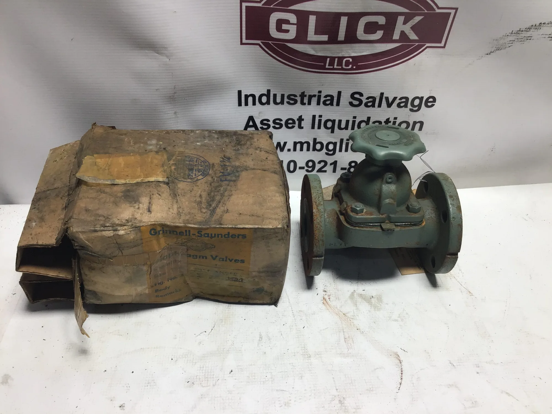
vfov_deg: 45.4
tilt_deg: -42.5
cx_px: 276
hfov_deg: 58.4
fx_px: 494
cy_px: 207
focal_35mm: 31
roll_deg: -3.6
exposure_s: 1/120
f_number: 2.4
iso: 32
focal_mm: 3.3
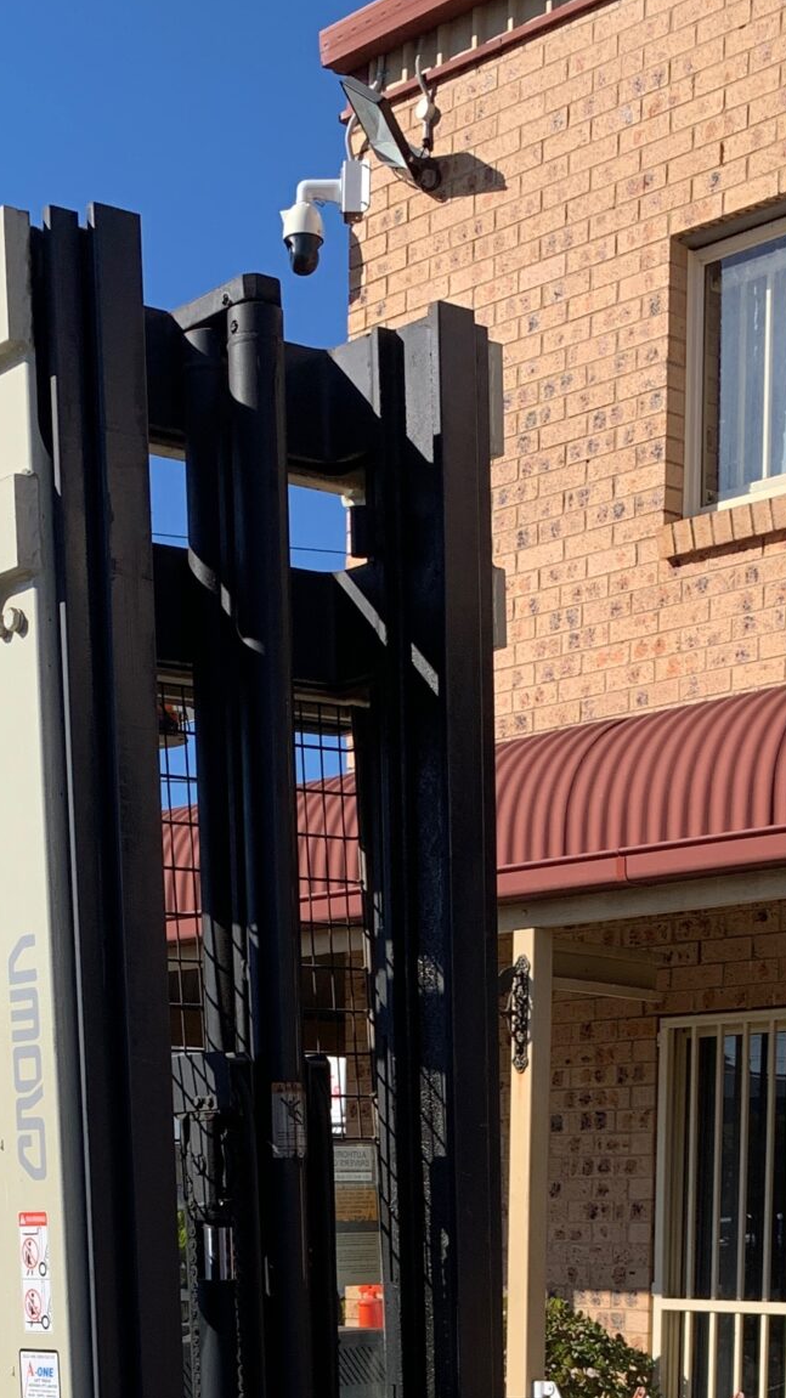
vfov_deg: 30.3
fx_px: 2335
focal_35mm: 63
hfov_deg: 19.1
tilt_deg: -4.7
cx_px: 356
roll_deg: -0.1
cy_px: 1483
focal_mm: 4.25
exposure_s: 1/1748
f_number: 1.8
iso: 25
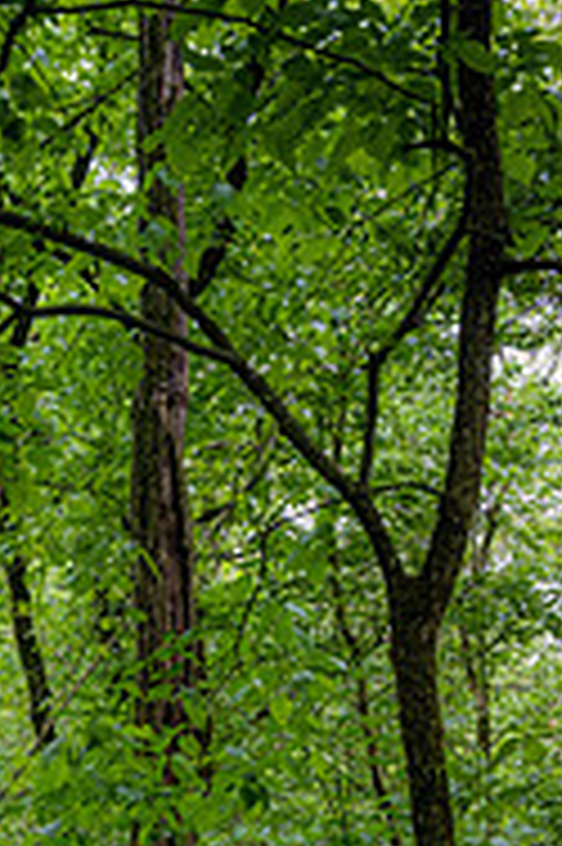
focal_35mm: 81
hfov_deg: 16.2
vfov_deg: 23.4
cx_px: -108
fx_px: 1900
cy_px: 945
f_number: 11
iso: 800
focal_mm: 22.5
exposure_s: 1/20
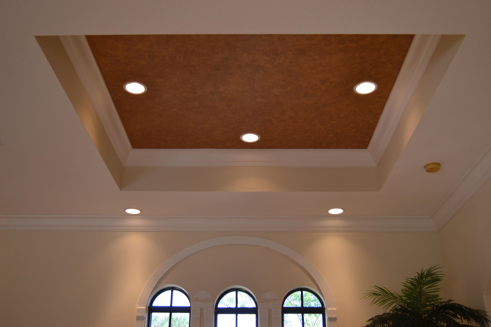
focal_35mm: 39
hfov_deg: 49.6
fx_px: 532
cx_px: 246
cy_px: 164
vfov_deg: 34.2
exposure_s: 1/60
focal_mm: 26
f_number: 4.2
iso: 400
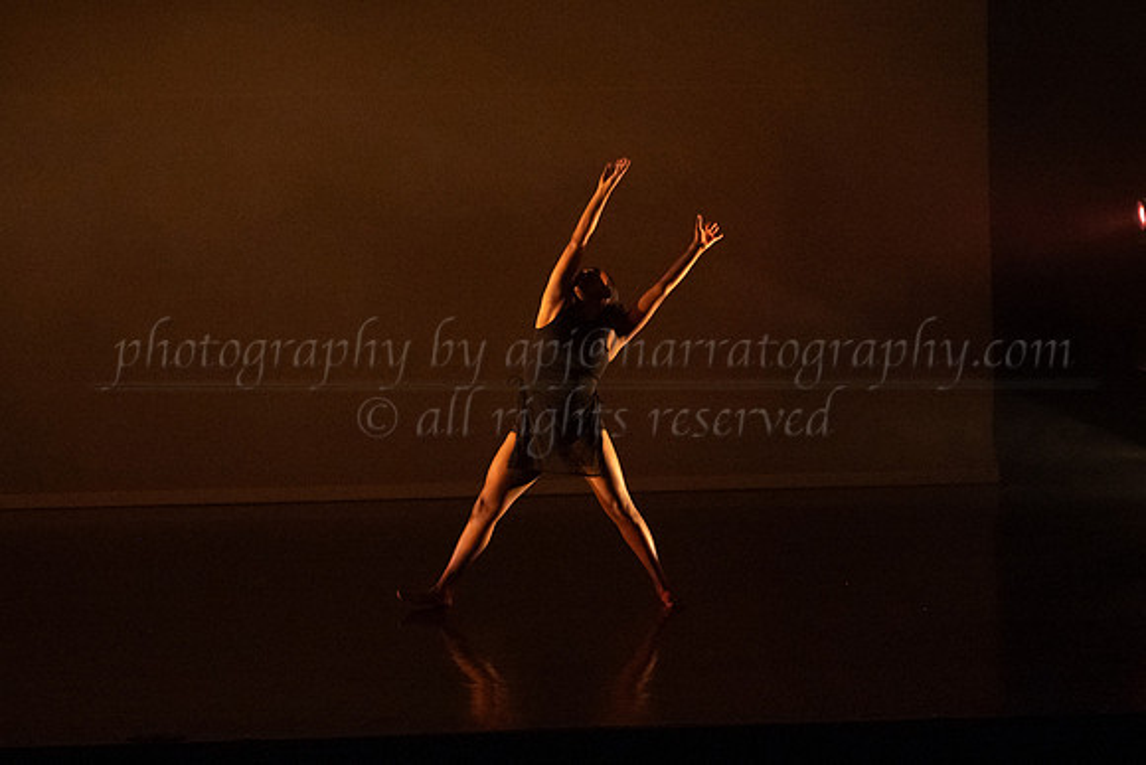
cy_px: 411
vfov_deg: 13.1
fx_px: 3331
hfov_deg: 19.5
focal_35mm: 105
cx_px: 574
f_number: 3.5
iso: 4000
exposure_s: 1/320
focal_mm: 75
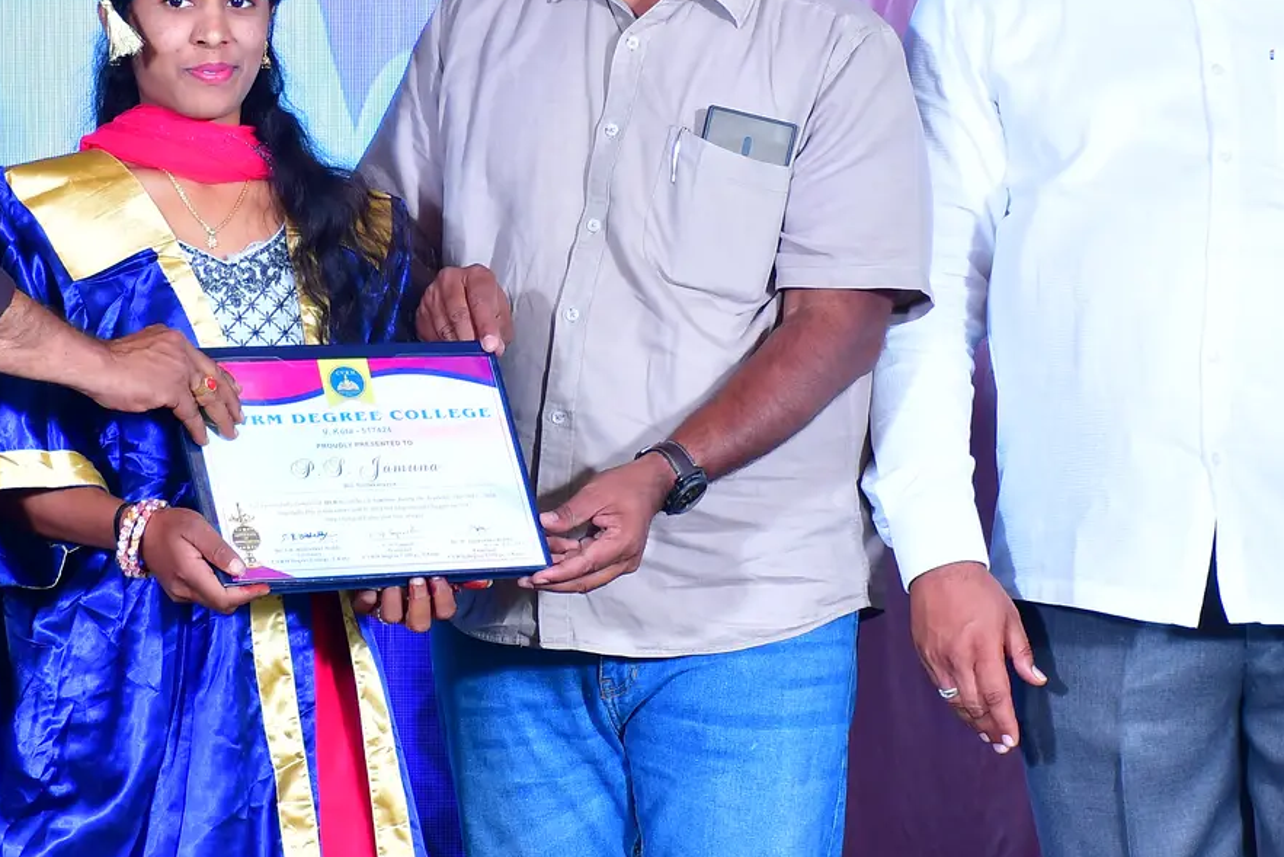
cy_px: 199
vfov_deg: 10.0
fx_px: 4887
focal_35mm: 137
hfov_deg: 14.9
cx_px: 460
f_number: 4.5
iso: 320
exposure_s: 1/125
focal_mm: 42
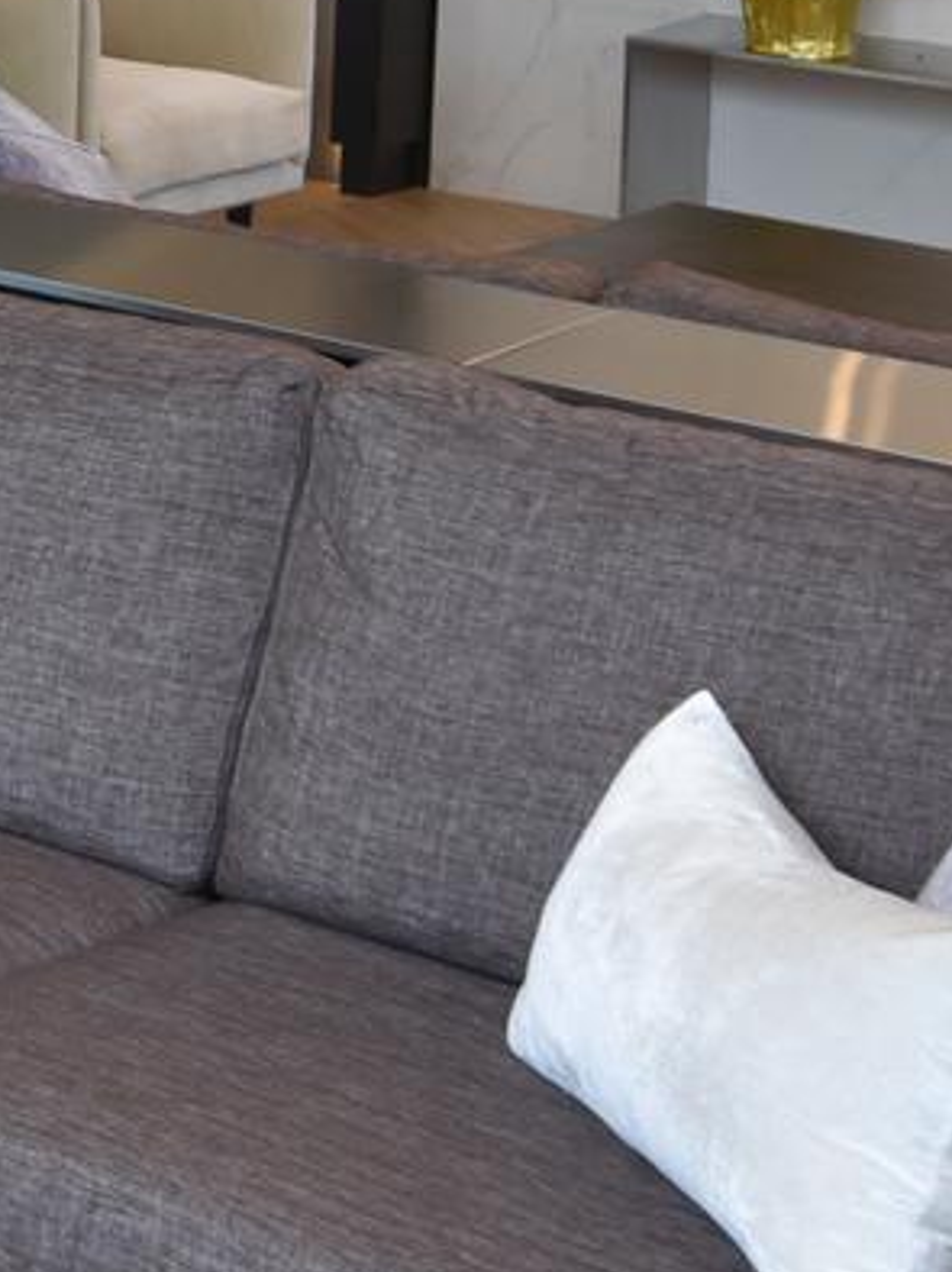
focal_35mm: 110
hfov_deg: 12.2
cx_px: -842
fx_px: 4038
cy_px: -425
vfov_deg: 16.8
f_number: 4.5
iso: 400
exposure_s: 1/80
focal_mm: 22
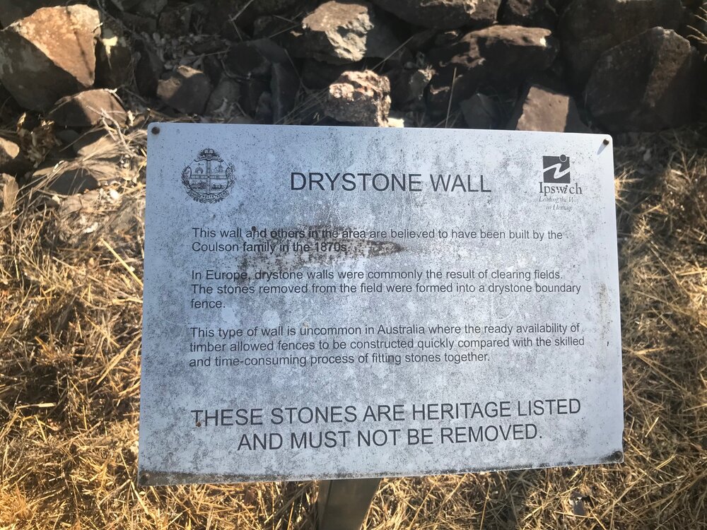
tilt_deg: -55.8
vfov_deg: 49.7
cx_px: 354
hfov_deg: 63.4
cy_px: 265
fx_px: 572
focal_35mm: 28
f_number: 1.8
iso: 20
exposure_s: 1/879
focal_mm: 3.99
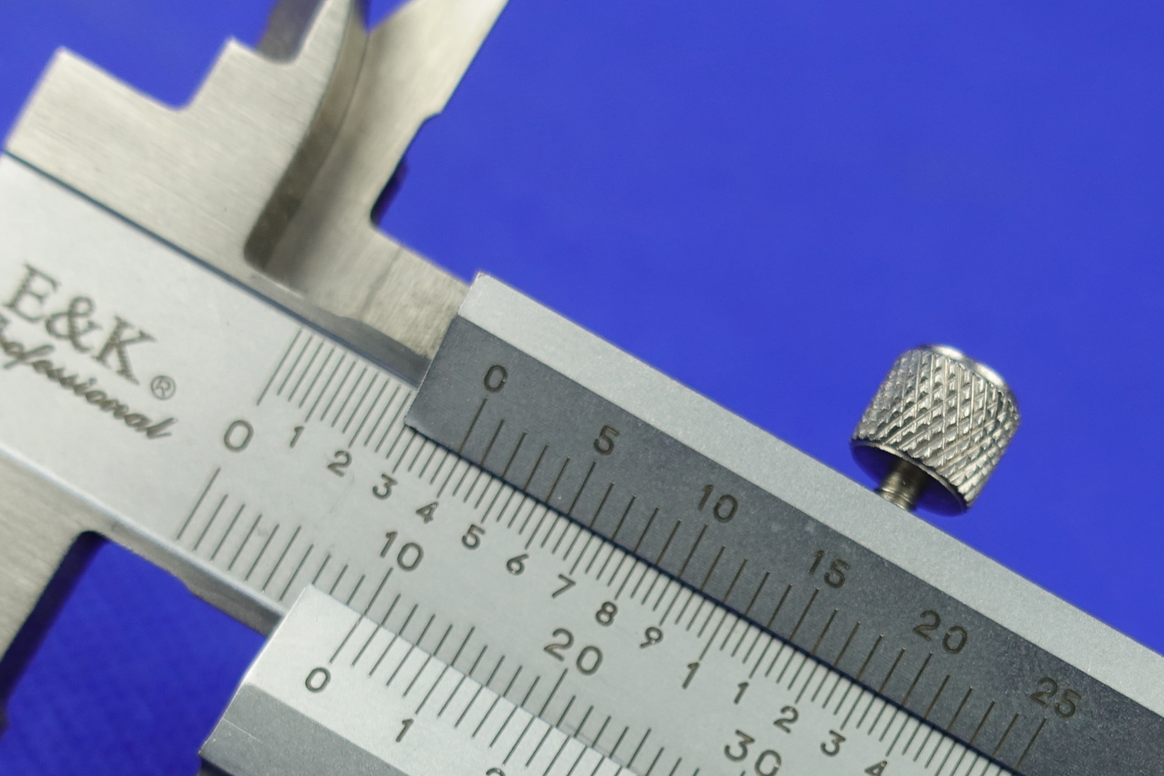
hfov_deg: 36.1
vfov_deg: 23.5
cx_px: 705
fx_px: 1778
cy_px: 789
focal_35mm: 55
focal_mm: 8.8
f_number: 2.8
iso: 125
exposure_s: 1/60
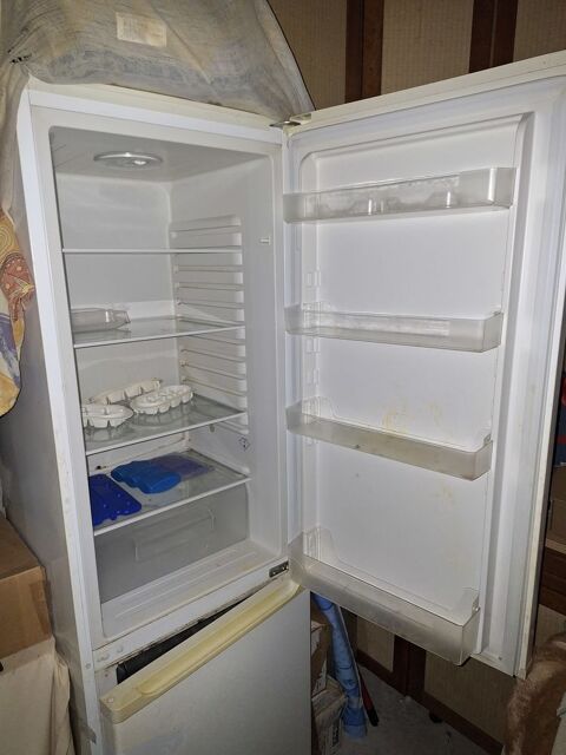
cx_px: 283
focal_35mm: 23
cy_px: 378
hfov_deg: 58.9
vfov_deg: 73.9
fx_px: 501
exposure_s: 1/50
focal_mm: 5.54
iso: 250
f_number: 1.8
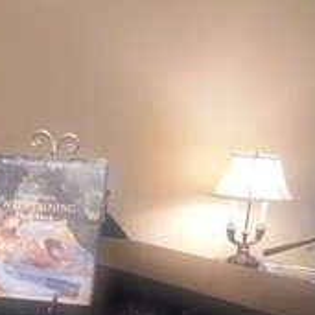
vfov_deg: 14.1
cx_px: -112
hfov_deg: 13.7
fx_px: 1256
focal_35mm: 122
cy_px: 322
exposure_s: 1/30
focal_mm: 4
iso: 400
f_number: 3
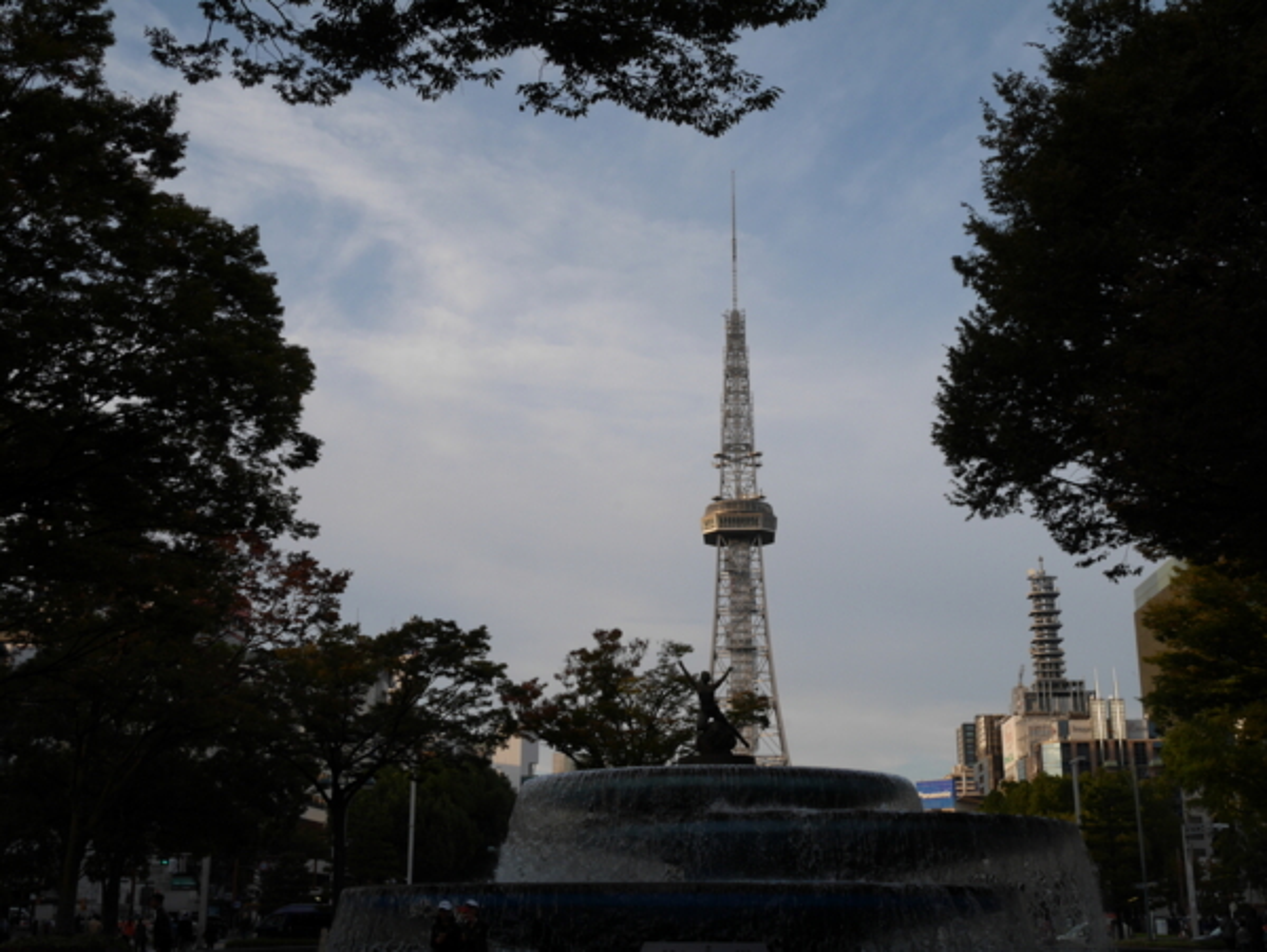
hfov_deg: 44.8
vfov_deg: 34.4
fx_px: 1538
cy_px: 476
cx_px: 634
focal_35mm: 42
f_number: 8
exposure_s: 1/320
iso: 200
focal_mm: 21
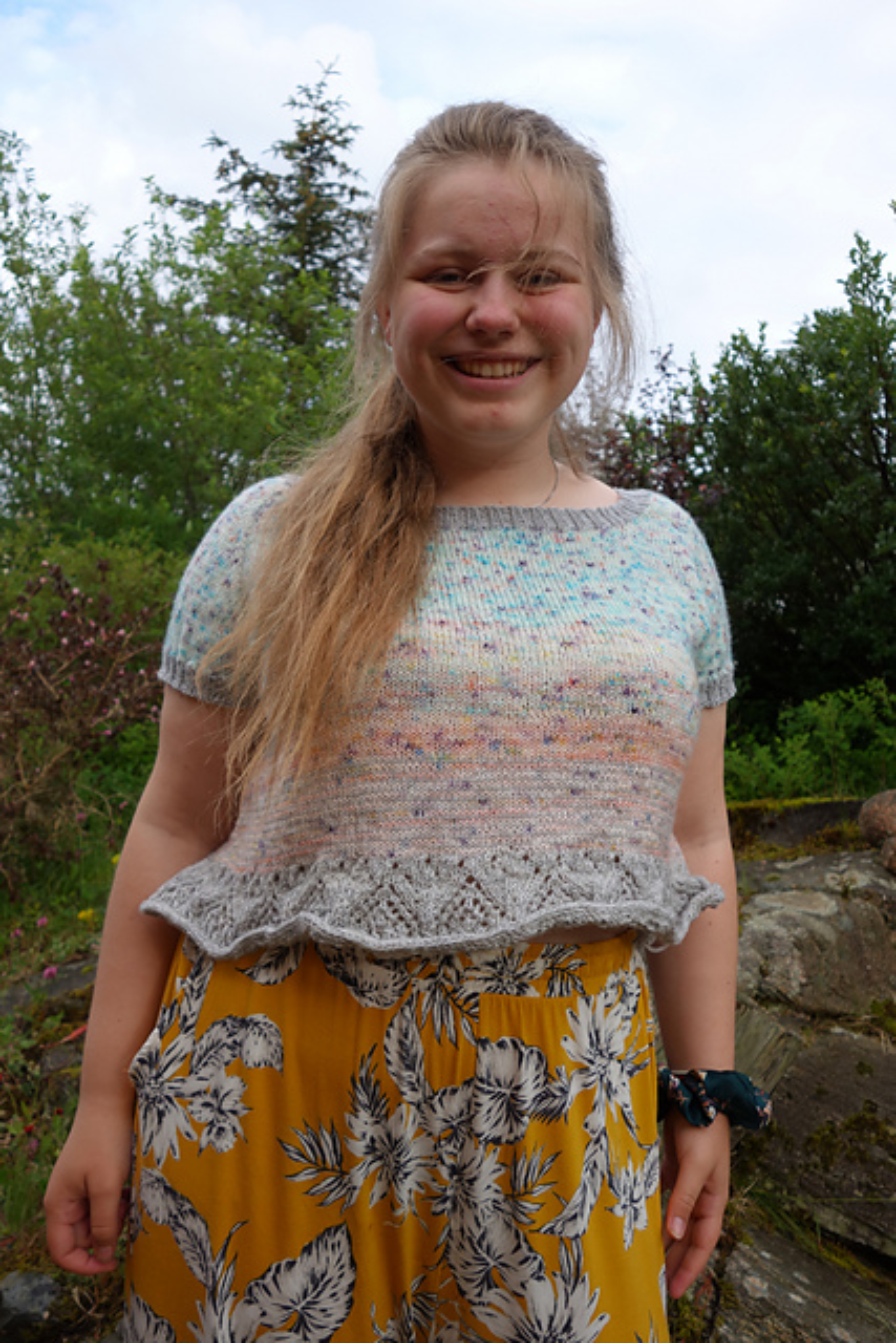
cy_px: 672
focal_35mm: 28
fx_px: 1045
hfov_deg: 46.4
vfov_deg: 65.5
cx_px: 448
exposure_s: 1/400
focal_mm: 10.4
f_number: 4
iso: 200
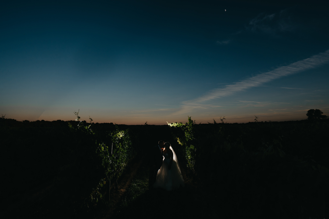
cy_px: 110
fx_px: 146
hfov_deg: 96.7
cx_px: 164
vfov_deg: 73.7
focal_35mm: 16
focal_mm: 16
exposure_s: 1/160
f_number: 13
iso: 125
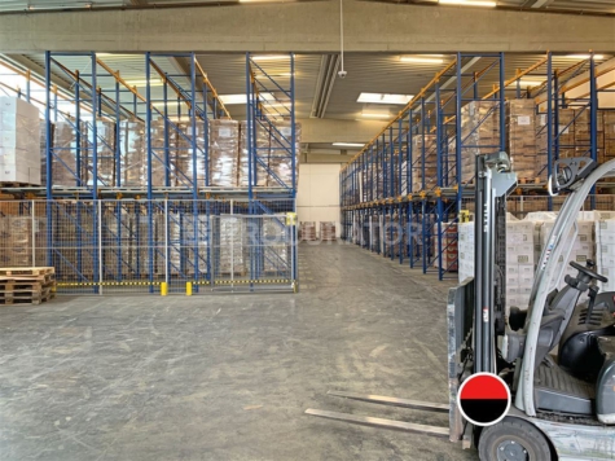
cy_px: 230
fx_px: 462
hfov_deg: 67.3
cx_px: 308
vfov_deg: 53.0
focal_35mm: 26
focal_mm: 4.25
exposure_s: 1/100
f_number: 1.8
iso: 32
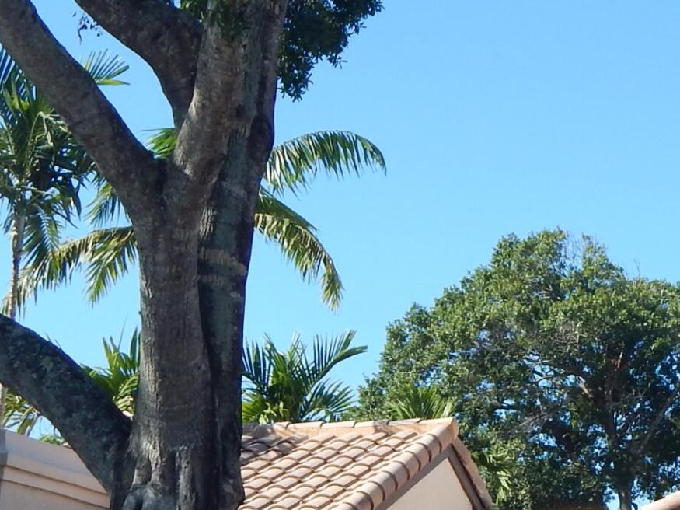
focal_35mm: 102
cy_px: 373
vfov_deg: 14.5
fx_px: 2003
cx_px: 746
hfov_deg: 18.5
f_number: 3.2
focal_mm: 5.6
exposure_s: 1/800
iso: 125
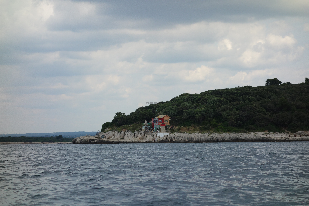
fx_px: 858
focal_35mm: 100
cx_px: 154
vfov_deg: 13.7
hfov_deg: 20.4
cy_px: 103
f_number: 5.6
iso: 125
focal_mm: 37.1
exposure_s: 1/500
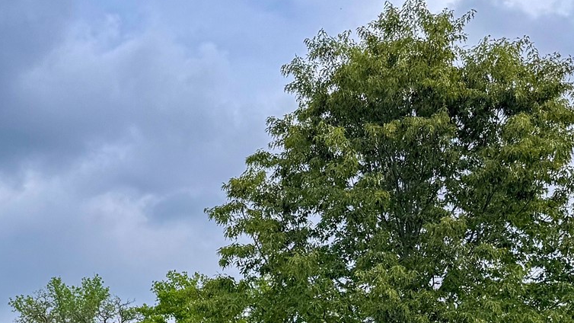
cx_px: -65
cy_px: 408
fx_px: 1081
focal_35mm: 71
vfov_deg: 16.2
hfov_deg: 27.2
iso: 80
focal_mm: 6.76
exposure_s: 1/5700
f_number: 1.8
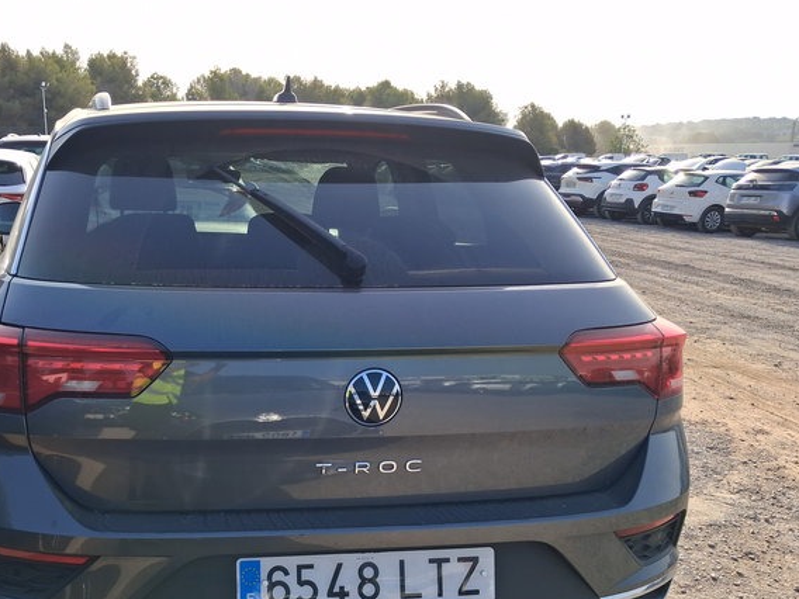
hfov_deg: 48.1
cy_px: 402
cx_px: 264
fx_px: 877
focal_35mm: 38
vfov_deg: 37.3
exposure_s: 1/478
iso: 20
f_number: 1.8
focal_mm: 4
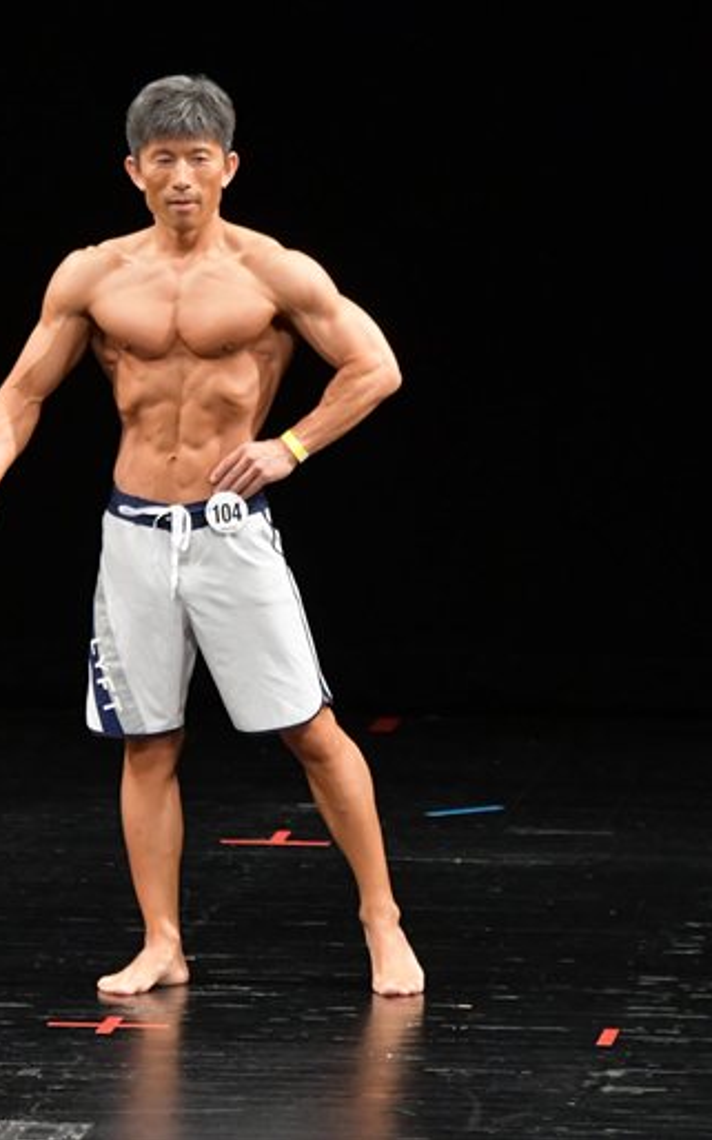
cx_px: 210
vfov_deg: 4.8
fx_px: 13606
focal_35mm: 438
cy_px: 570
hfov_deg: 3.0
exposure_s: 1/400
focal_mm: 190
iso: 3200
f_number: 5.6
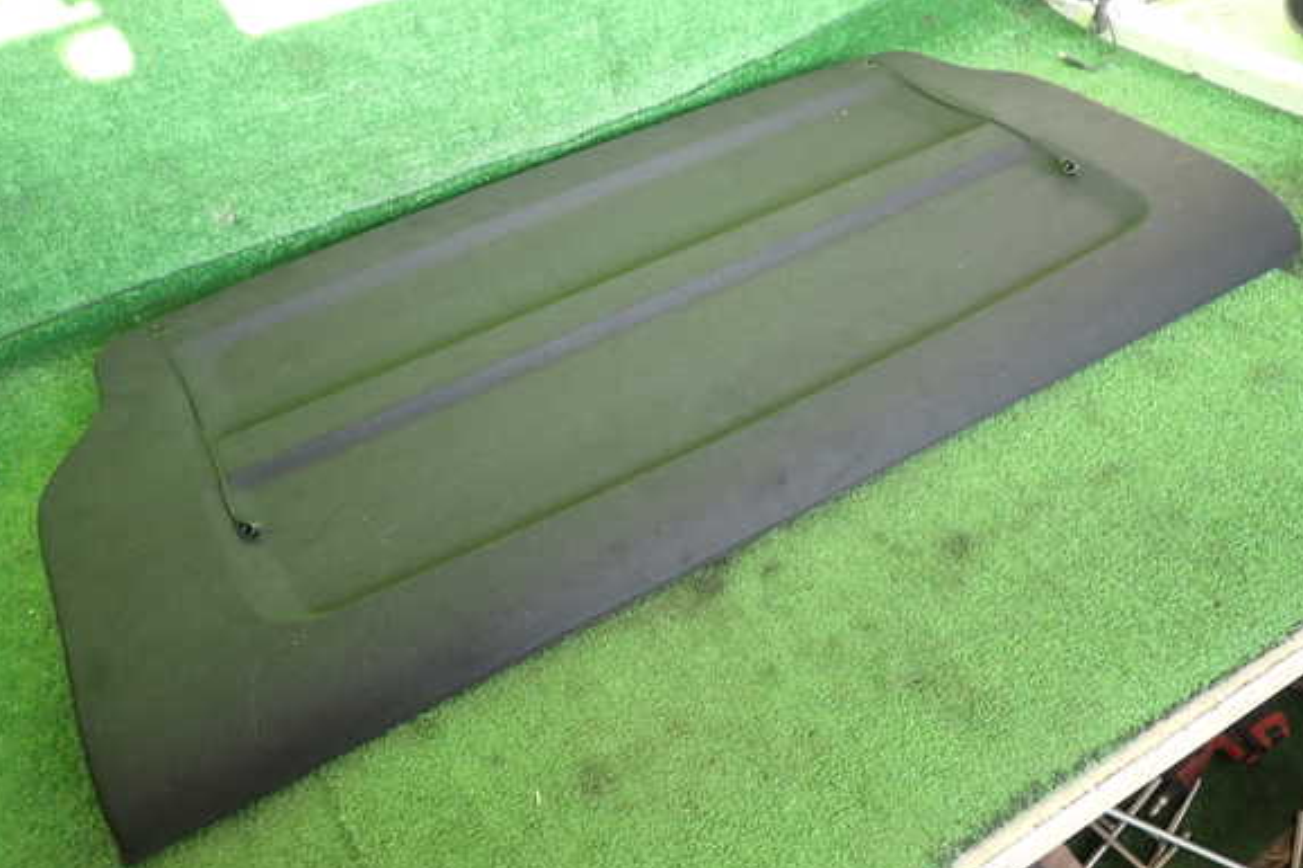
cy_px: 451
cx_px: 661
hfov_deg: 67.4
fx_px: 977
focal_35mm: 27
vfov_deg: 47.9
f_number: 2
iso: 200
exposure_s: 1/60
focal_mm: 4.5
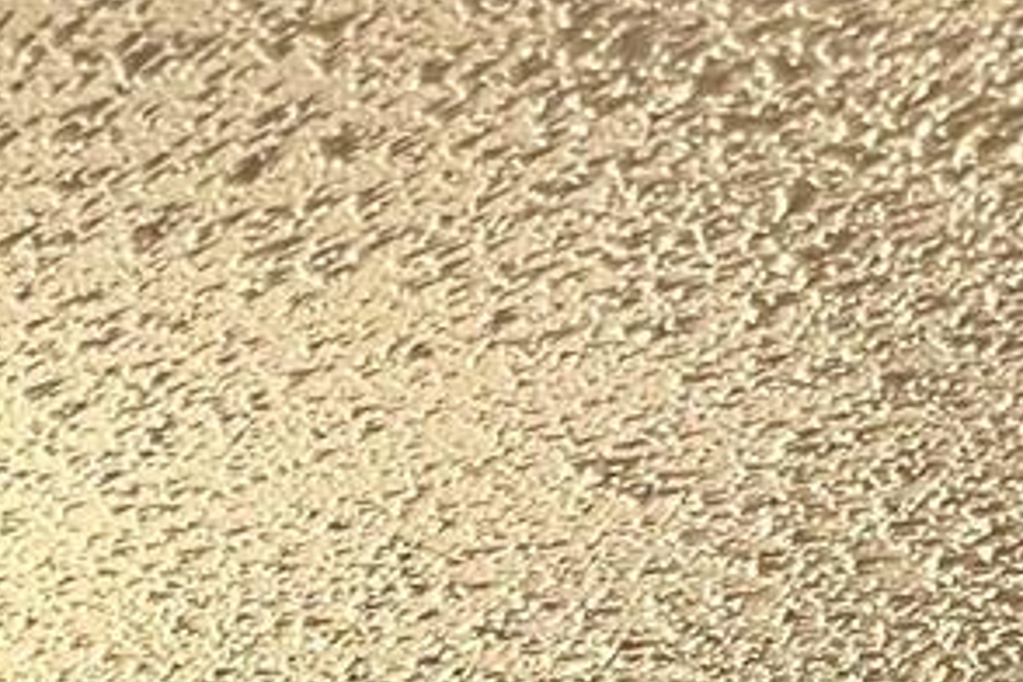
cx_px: -1472
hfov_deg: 11.4
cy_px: 2070
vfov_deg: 8.0
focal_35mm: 147
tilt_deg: +0.1
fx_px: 4177
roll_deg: +0.6
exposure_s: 1/60
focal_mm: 5.1
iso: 320
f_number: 1.6
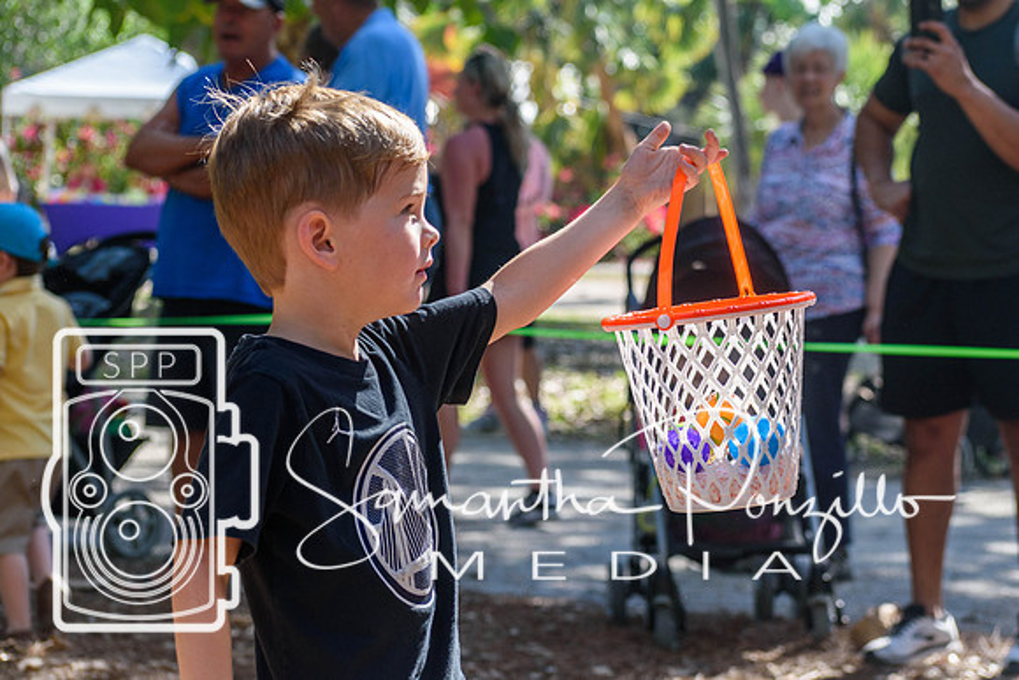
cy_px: 340
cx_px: 510
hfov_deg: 18.9
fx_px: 3058
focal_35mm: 108
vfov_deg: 12.7
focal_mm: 72
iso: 220
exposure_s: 1/500
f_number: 5.6
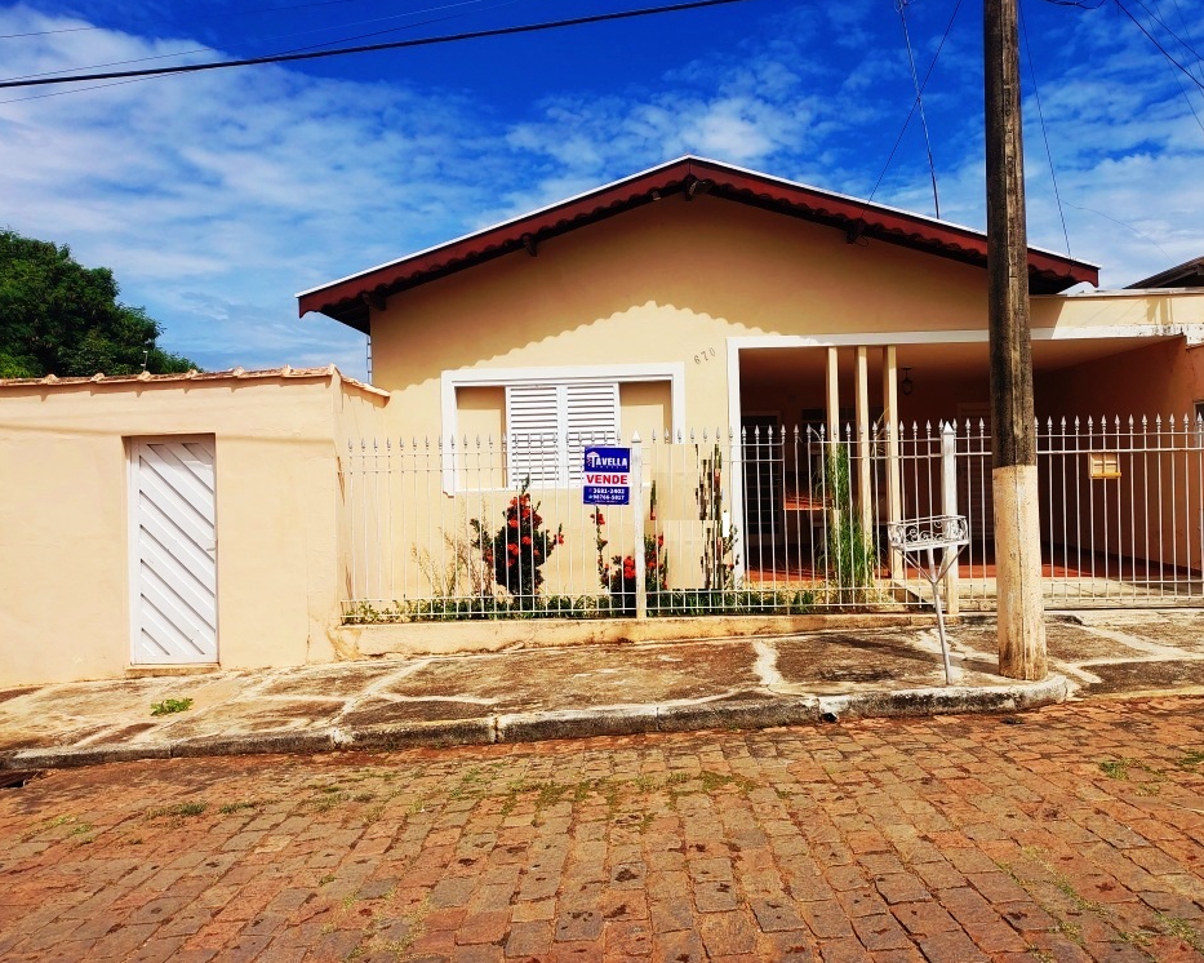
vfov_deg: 48.5
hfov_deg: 58.8
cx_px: 616
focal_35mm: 30
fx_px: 1069
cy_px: 478
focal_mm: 5.32
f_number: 1.8
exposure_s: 1/2000
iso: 20
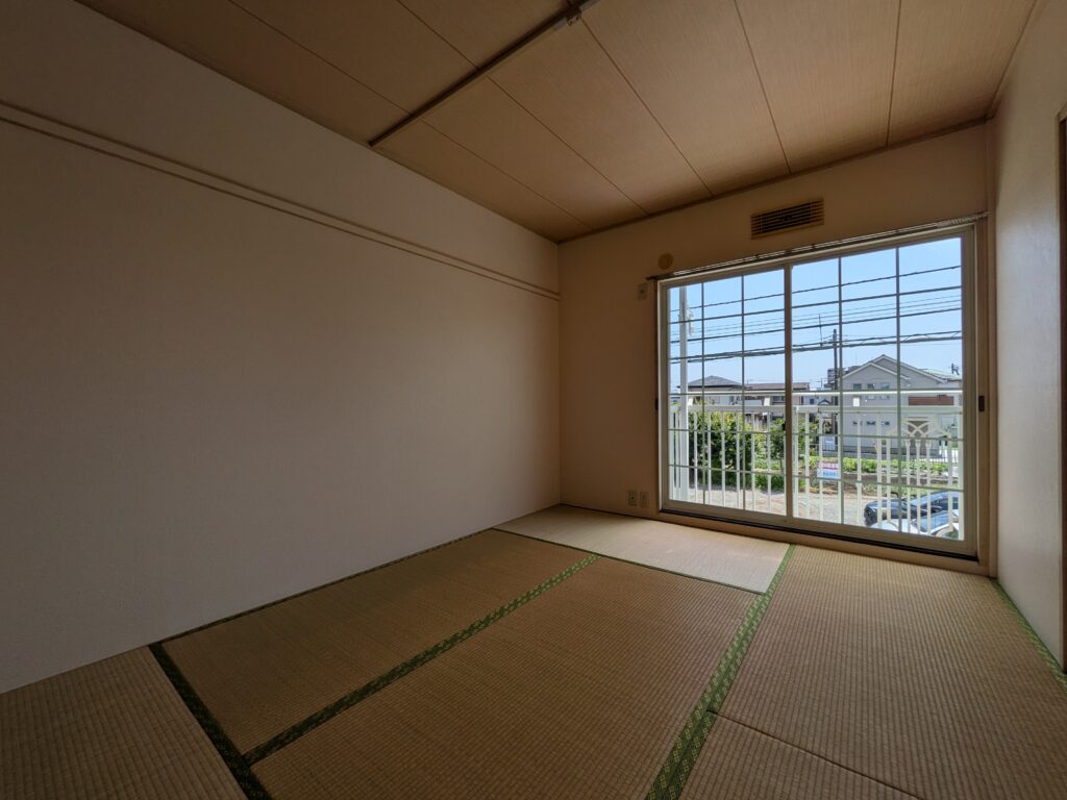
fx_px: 432
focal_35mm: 14
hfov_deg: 102.1
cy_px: 400
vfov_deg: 85.7
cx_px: 534
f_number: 2.2
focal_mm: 1.83
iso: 51
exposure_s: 1/1119
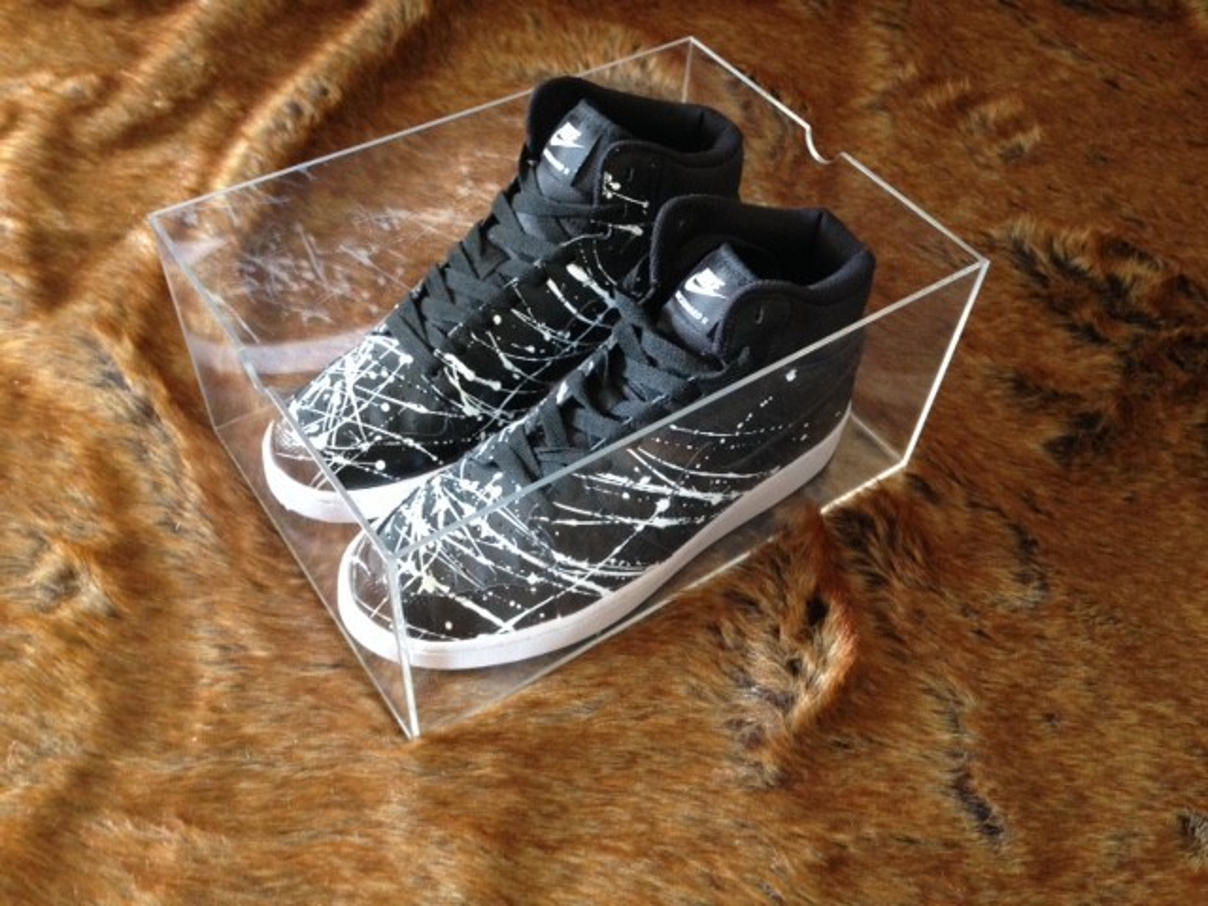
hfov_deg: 55.4
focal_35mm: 33
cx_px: 604
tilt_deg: -50.1
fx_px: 1152
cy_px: 453
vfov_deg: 42.9
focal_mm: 4.12
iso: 160
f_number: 2.4
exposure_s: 1/20
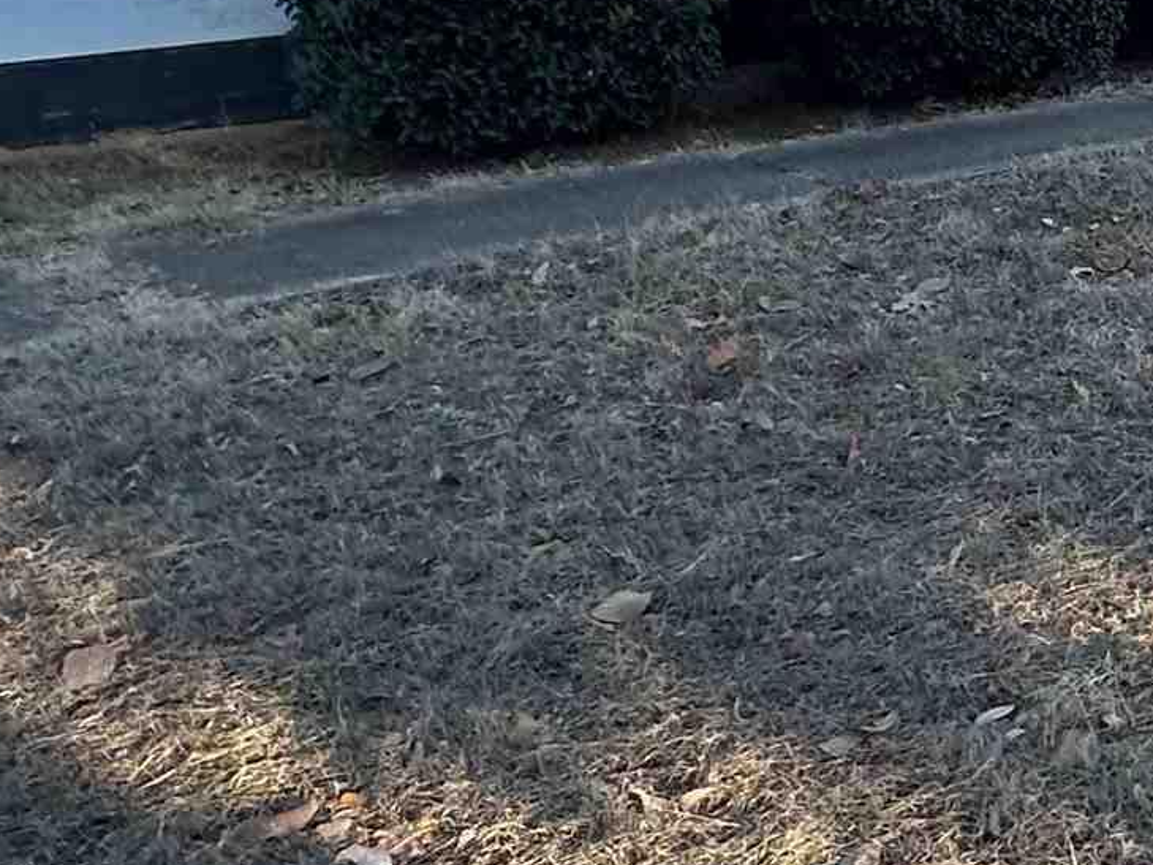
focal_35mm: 59
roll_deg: +0.7
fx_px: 1966
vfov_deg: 23.6
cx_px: 1620
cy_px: -24
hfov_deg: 26.1
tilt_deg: -7.5
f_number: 2.2
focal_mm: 2.22
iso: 40
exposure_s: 1/198
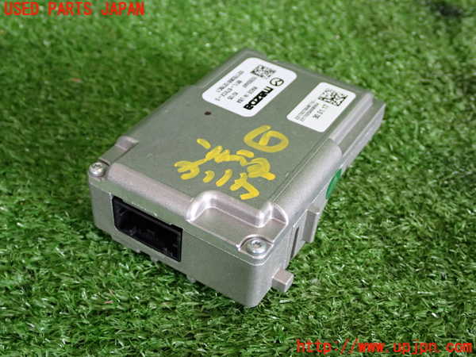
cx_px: 238
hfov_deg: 40.4
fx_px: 646
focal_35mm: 47
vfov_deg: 30.9
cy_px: 178
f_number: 3.1
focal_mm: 8.4
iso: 400
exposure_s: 1/50
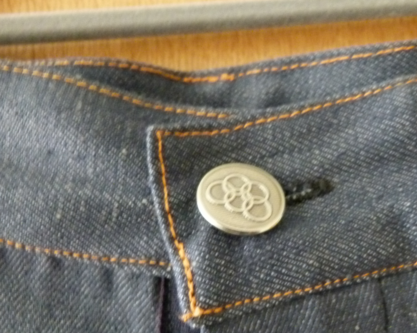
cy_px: 197
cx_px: 246
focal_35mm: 32
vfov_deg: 45.6
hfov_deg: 55.3
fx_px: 395
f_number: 2.8
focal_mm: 4.5
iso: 800
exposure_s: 1/40
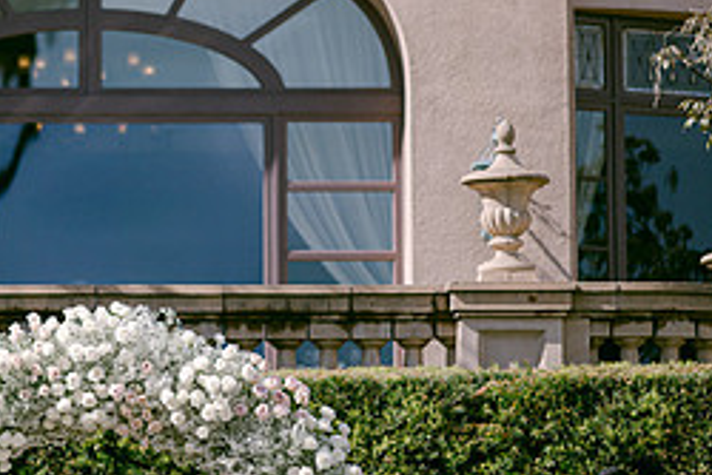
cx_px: 111
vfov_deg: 5.6
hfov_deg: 8.3
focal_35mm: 246
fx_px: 4868
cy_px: 152
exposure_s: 1/20000
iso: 200
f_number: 1.4
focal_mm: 105
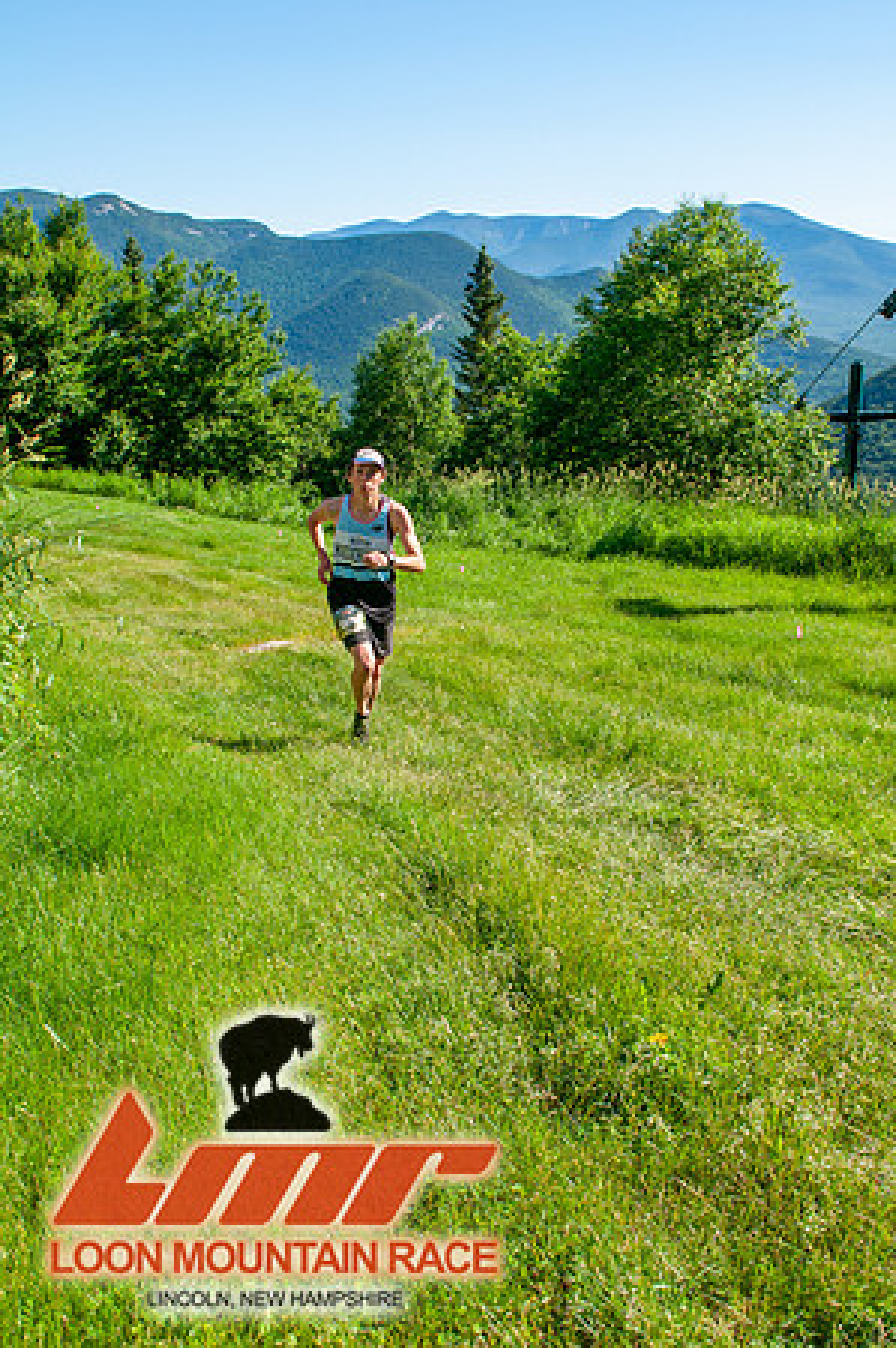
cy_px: 674
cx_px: 448
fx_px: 1347
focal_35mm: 36
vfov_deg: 53.2
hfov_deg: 36.8
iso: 200
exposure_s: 1/400
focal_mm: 24
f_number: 8
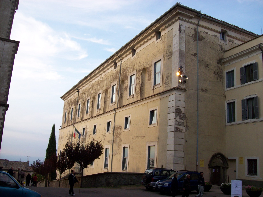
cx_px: 132
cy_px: 98
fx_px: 273
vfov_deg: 39.6
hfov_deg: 51.4
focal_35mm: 36
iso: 80
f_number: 2.7
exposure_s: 1/297
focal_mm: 6
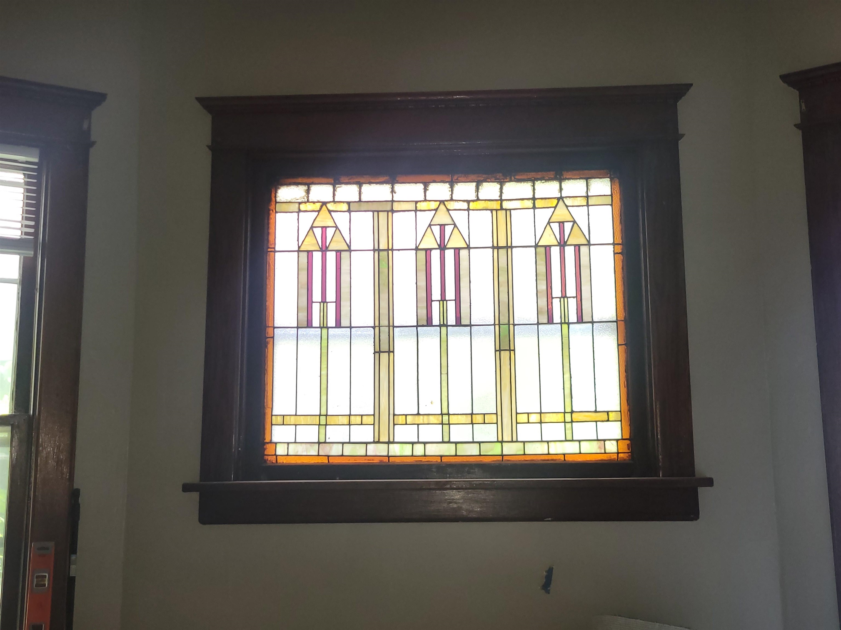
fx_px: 632
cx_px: 420
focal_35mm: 26
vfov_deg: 53.1
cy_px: 315
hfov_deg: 67.3
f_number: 1.8
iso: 80
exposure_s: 1/60
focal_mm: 5.4
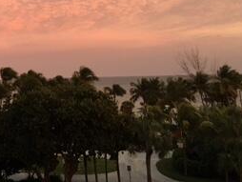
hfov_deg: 24.9
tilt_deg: +12.5
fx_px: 511
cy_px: -46
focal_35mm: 73
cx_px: -19
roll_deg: +1.4
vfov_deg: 18.9
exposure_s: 1/30
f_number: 2.2
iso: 40
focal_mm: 4.15
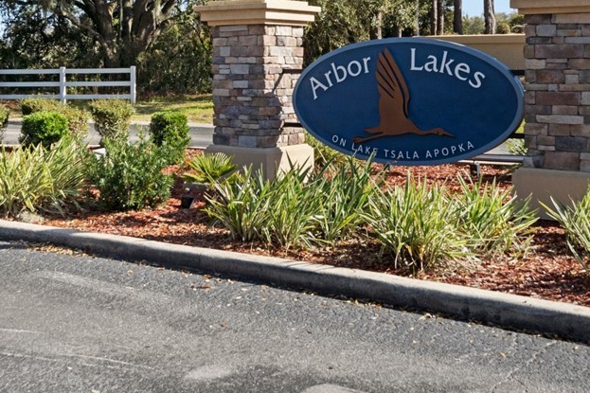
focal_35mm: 55
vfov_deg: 24.3
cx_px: 262
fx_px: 899
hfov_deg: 36.3
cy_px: 82
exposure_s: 1/500
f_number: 8
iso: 320
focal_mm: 21
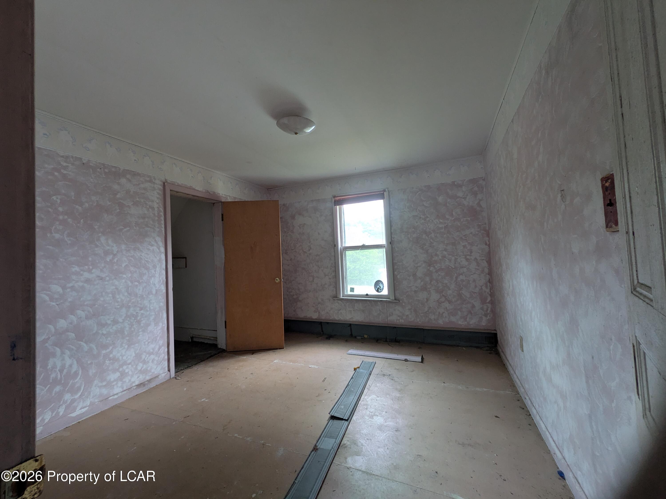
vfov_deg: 85.7
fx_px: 269
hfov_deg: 102.1
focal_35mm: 14
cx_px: 333
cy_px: 250
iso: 111
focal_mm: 1.83
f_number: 2.2
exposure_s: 1/40
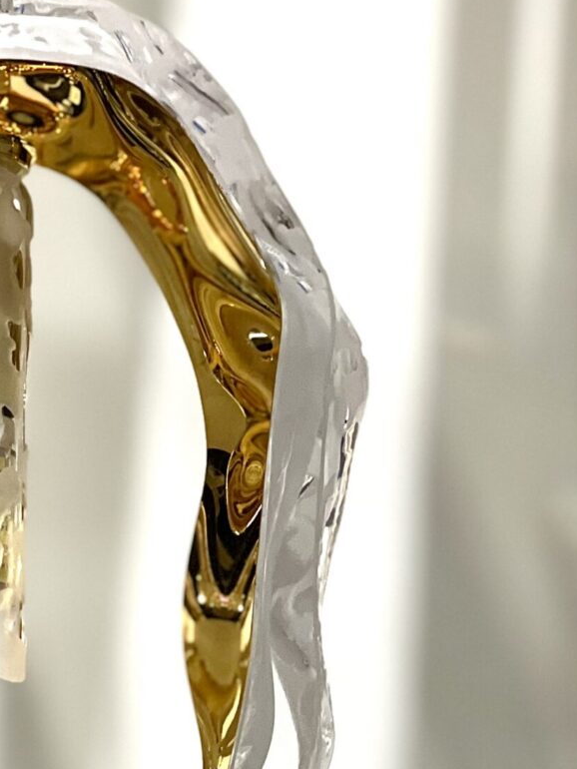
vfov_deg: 10.9
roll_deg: +2.7
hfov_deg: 8.2
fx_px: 3998
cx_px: -14
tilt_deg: +15.3
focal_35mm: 180
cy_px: 711
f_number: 2.8
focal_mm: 9
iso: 200
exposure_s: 1/40
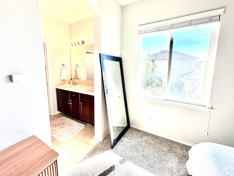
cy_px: 82
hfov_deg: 98.1
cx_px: 112
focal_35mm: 15
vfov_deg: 81.6
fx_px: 101
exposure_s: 1/226
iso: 40
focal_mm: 2.22
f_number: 2.2
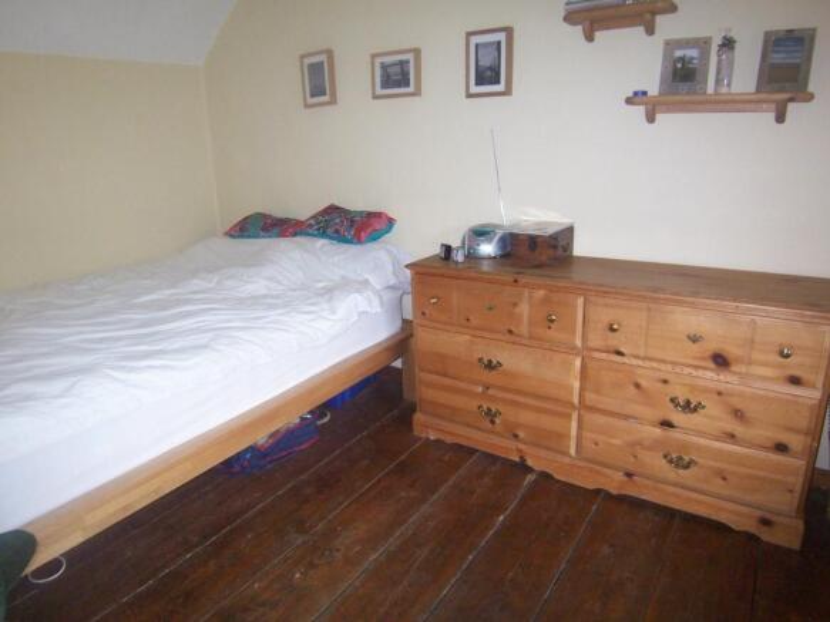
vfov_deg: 58.9
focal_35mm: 23
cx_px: 415
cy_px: 311
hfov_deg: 73.9
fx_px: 551
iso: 200
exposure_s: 1/30
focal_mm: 3.8
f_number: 2.8
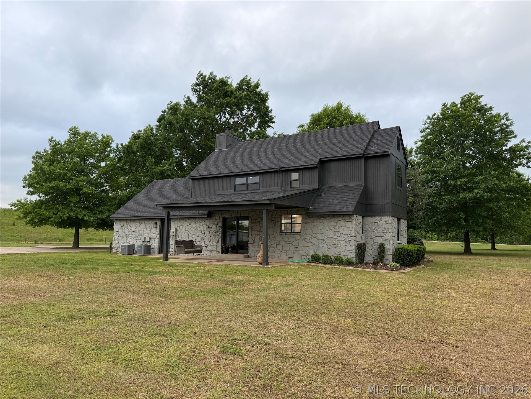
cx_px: 266
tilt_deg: +6.1
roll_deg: -0.4
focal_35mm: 24
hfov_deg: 71.6
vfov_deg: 56.8
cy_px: 200
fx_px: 368
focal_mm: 6.76
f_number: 1.78
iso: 80
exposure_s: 1/438
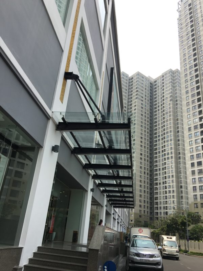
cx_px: 102
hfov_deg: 48.2
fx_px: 227
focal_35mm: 29
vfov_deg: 61.7
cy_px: 136
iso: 25
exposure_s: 1/974
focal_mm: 4.15
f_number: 2.2
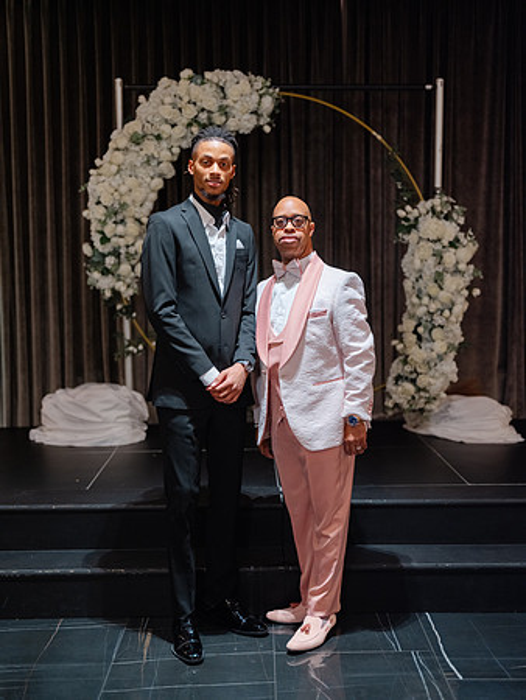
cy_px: 350
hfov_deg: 32.9
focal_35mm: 44
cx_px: 263
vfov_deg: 42.9
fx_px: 891
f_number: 1.7
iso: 1600
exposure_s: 1/250
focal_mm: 55
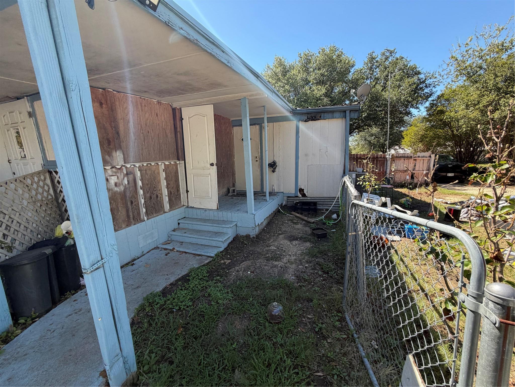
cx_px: 258
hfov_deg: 102.1
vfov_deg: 85.7
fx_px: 208
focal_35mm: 14
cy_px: 194
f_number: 2.2
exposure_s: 1/448
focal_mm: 2.22
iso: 64
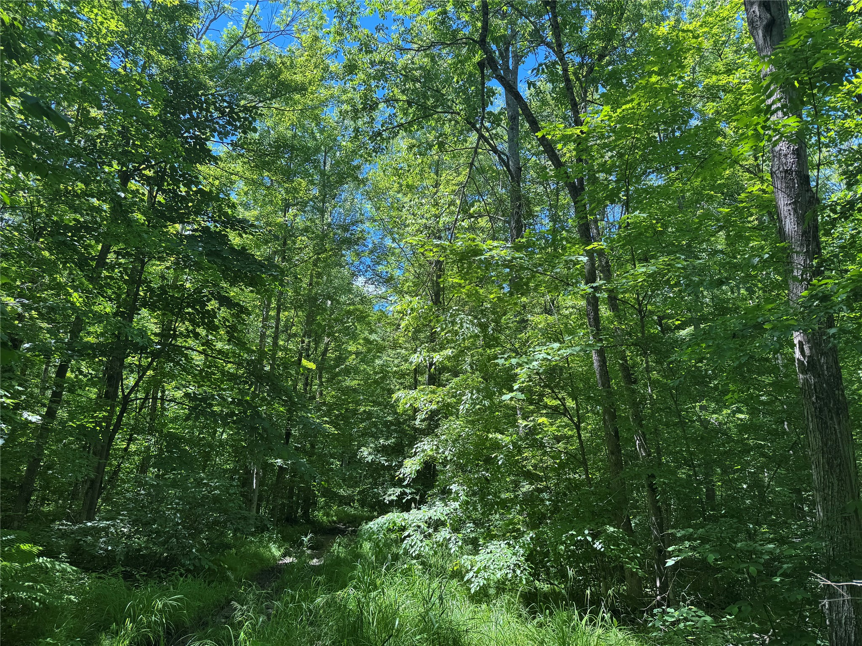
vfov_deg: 56.8
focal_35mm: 24
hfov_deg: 71.6
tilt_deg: +15.4
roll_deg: -2.7
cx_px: 431
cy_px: 323
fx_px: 598
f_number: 1.78
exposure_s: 1/645
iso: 80
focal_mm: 6.76
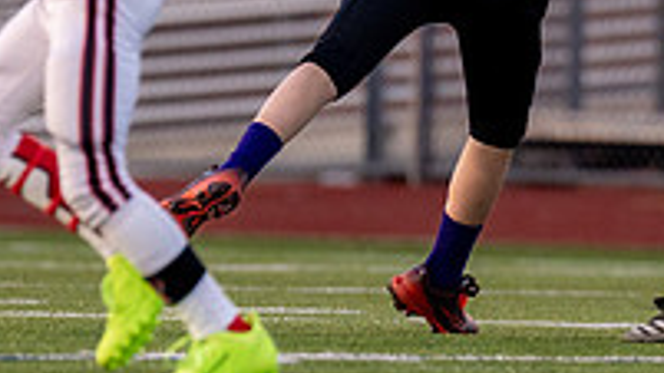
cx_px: 894
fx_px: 18256
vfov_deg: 1.2
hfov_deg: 2.1
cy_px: 233
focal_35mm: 1037
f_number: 2.8
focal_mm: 200
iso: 800
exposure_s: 1/1250
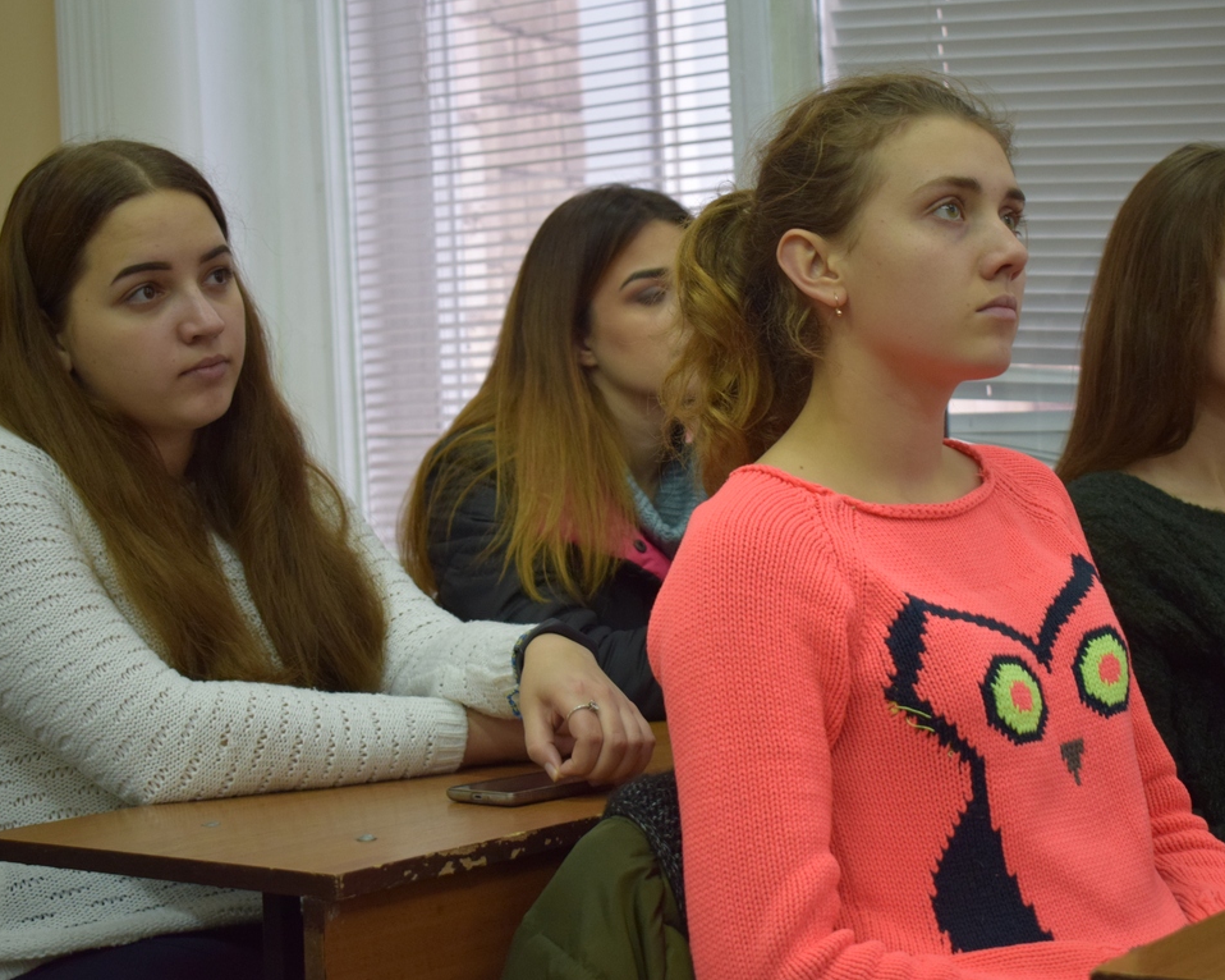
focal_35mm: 67
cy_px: 504
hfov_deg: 28.3
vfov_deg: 22.8
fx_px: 2429
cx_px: 656
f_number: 4.8
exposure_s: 1/60
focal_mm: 38
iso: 1000
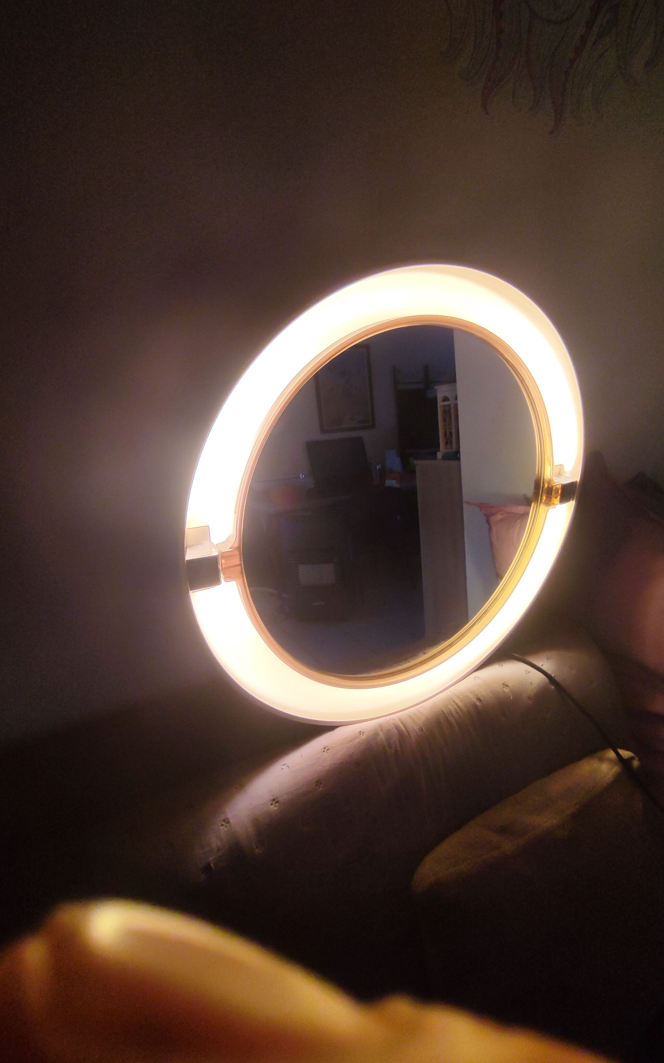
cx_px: 359
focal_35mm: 17
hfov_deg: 67.9
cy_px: 532
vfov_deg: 94.4
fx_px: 492
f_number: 2.2
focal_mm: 1.65
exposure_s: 1/50
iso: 77
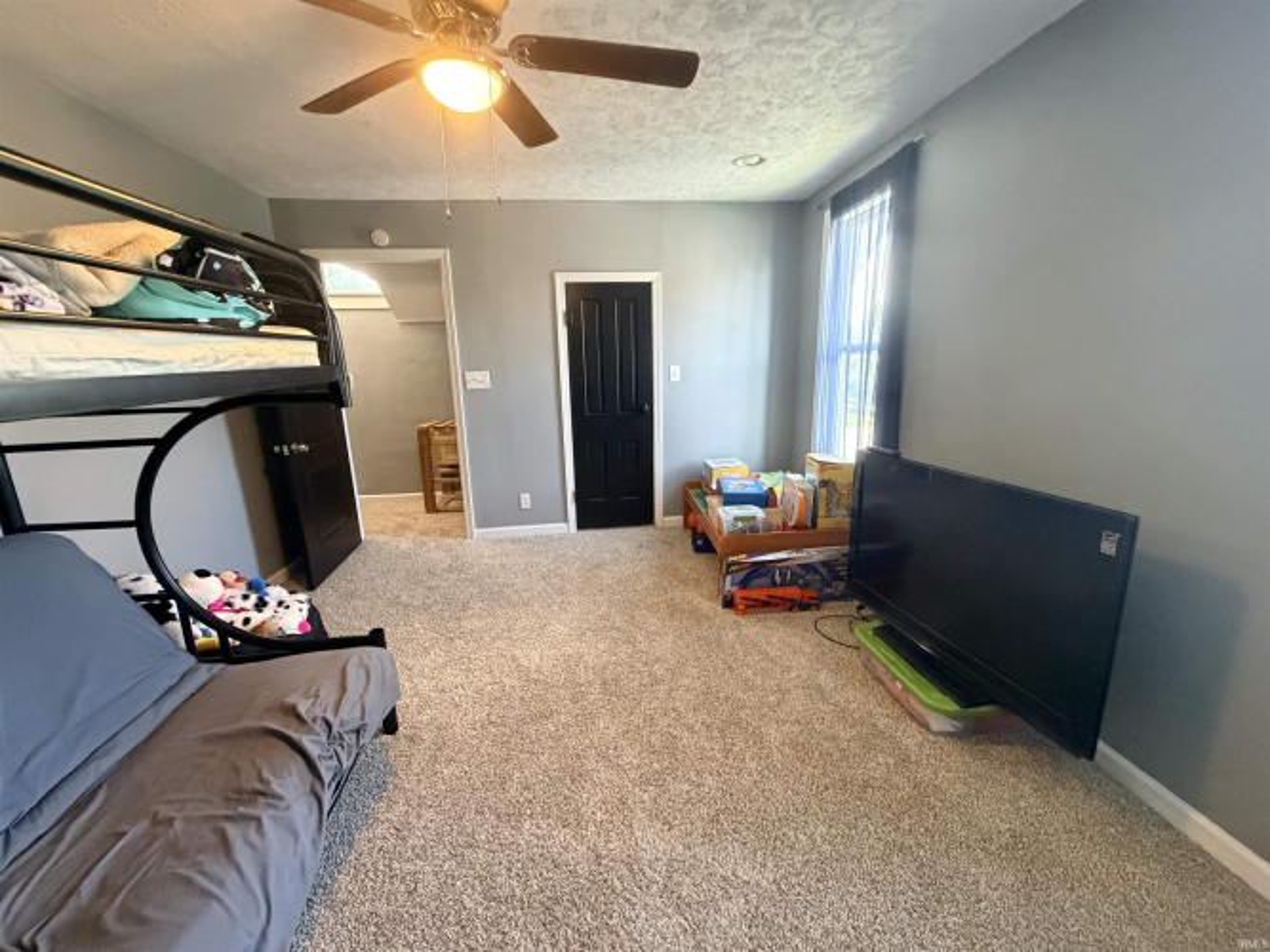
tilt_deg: -12.4
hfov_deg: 102.1
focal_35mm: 14
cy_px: 476
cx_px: 635
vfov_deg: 85.7
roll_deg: +1.3
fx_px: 514
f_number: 2.2
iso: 640
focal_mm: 2.22
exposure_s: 1/60
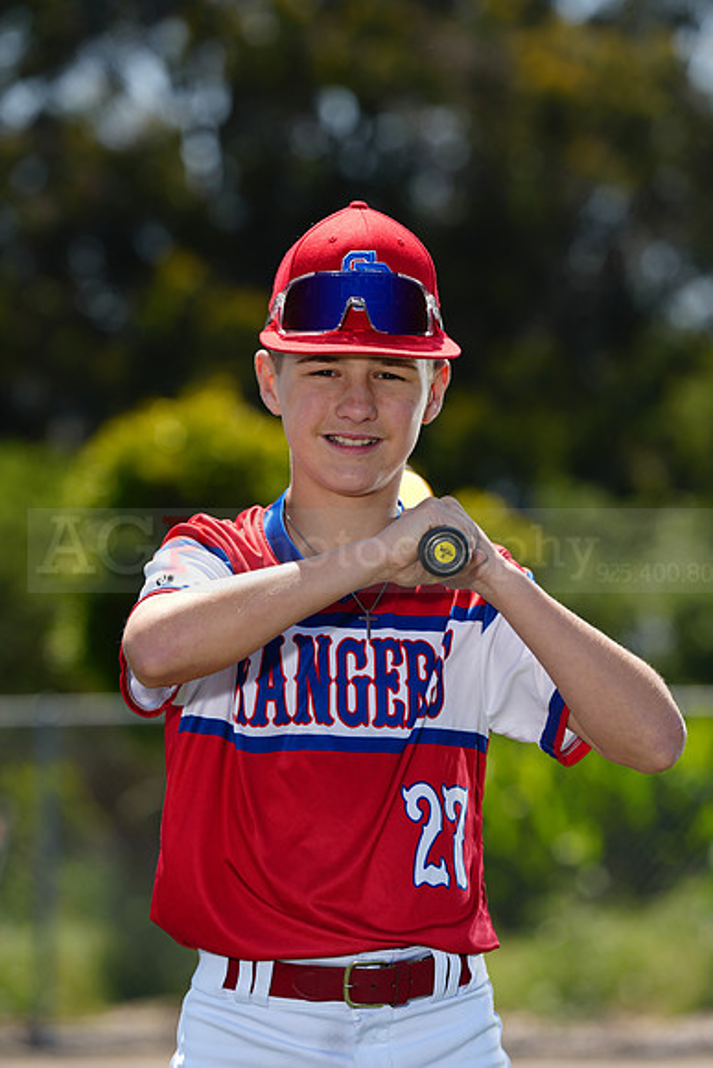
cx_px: 356
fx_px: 5700
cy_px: 534
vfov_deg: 10.7
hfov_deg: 7.2
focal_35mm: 192
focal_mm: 192
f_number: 5
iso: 50
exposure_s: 1/250
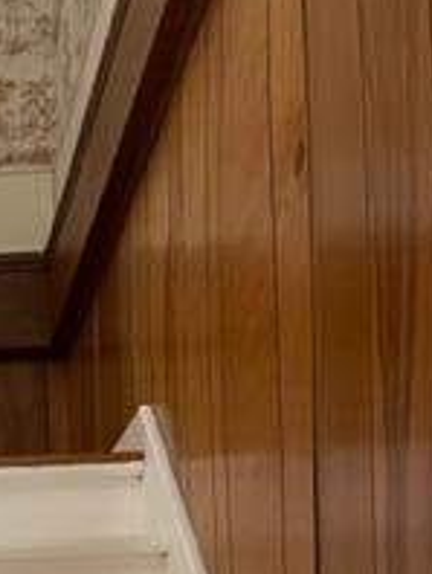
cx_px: -107
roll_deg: +2.9
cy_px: 867
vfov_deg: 20.0
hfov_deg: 16.7
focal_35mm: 84
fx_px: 1395
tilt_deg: -1.5
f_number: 1.6
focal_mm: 5.1
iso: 250
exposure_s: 1/60
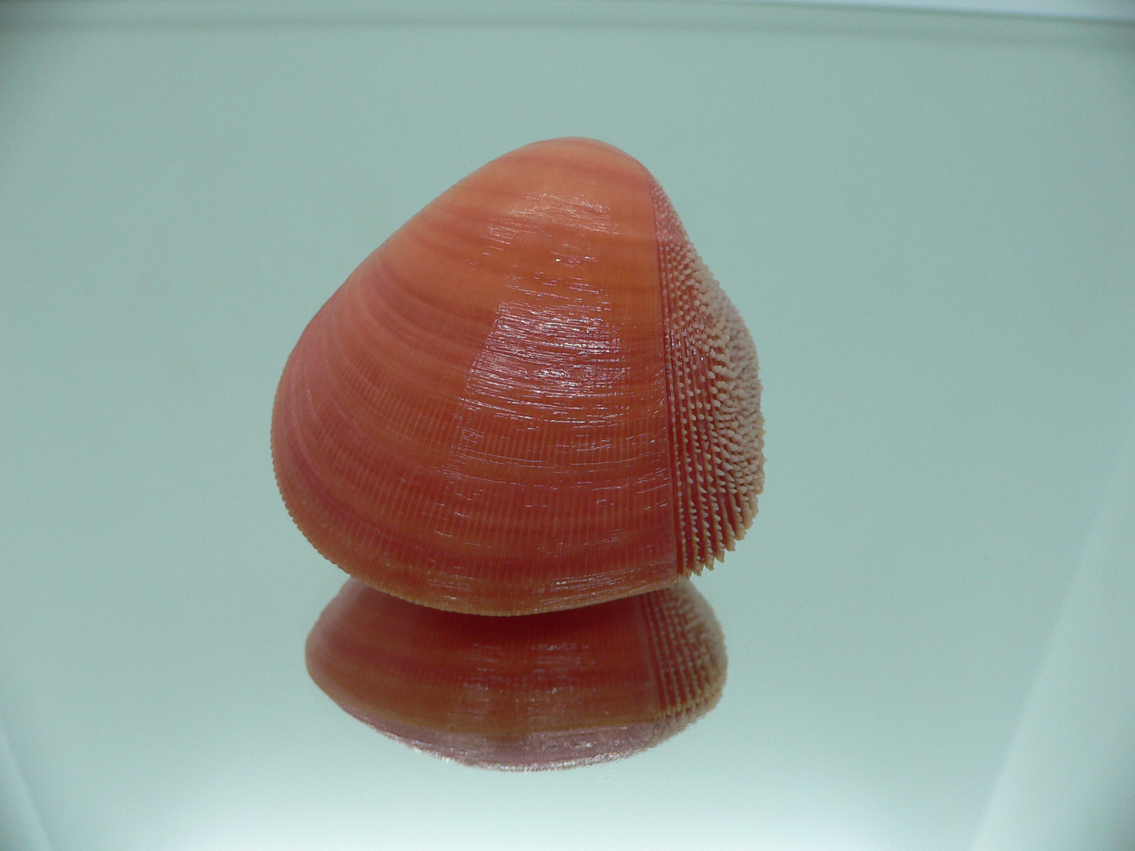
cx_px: 568
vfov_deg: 40.7
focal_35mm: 35
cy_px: 426
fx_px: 1148
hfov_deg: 52.6
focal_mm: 4.6
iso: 80
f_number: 2.8
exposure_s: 1/60
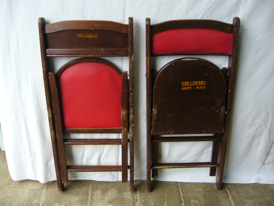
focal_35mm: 35
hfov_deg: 52.6
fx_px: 277
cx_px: 137
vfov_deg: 40.7
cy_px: 103
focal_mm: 5.8
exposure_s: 1/8
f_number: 2.8
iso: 200
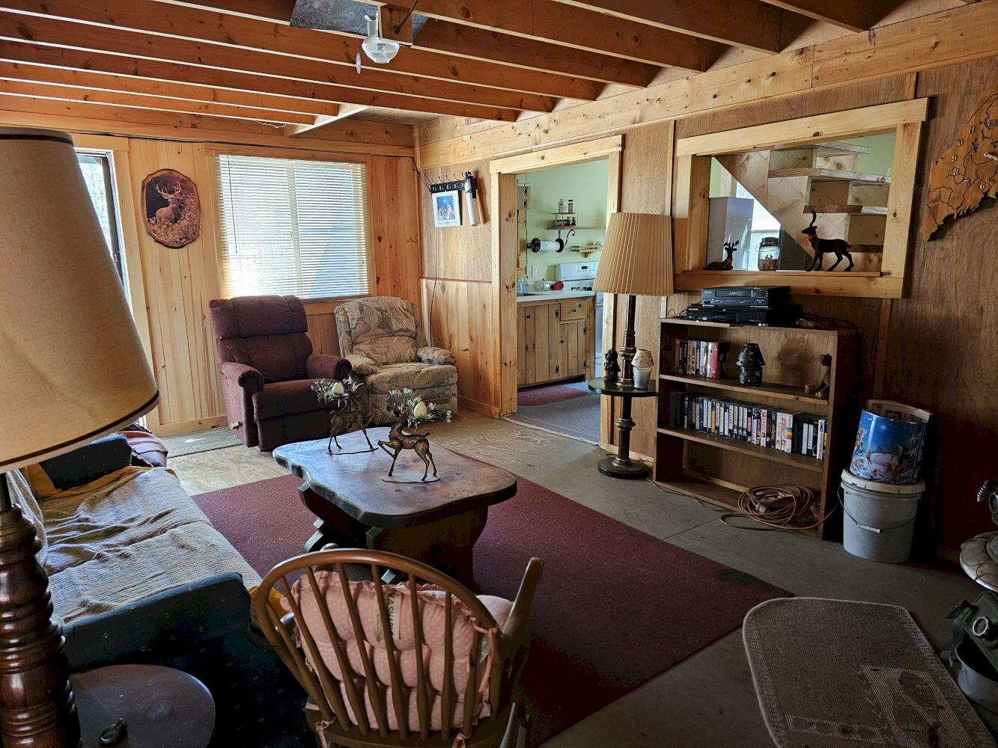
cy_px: 374
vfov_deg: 58.9
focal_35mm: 23
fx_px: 663
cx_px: 499
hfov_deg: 73.9
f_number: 1.7
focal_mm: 6.3
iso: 640
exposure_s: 1/40
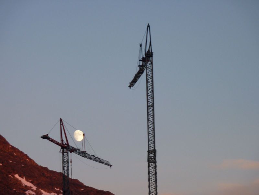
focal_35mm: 158
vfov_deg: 9.4
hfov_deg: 12.5
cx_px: 130
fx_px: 1182
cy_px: 98
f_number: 4.5
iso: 80
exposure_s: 1/60
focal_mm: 25.9
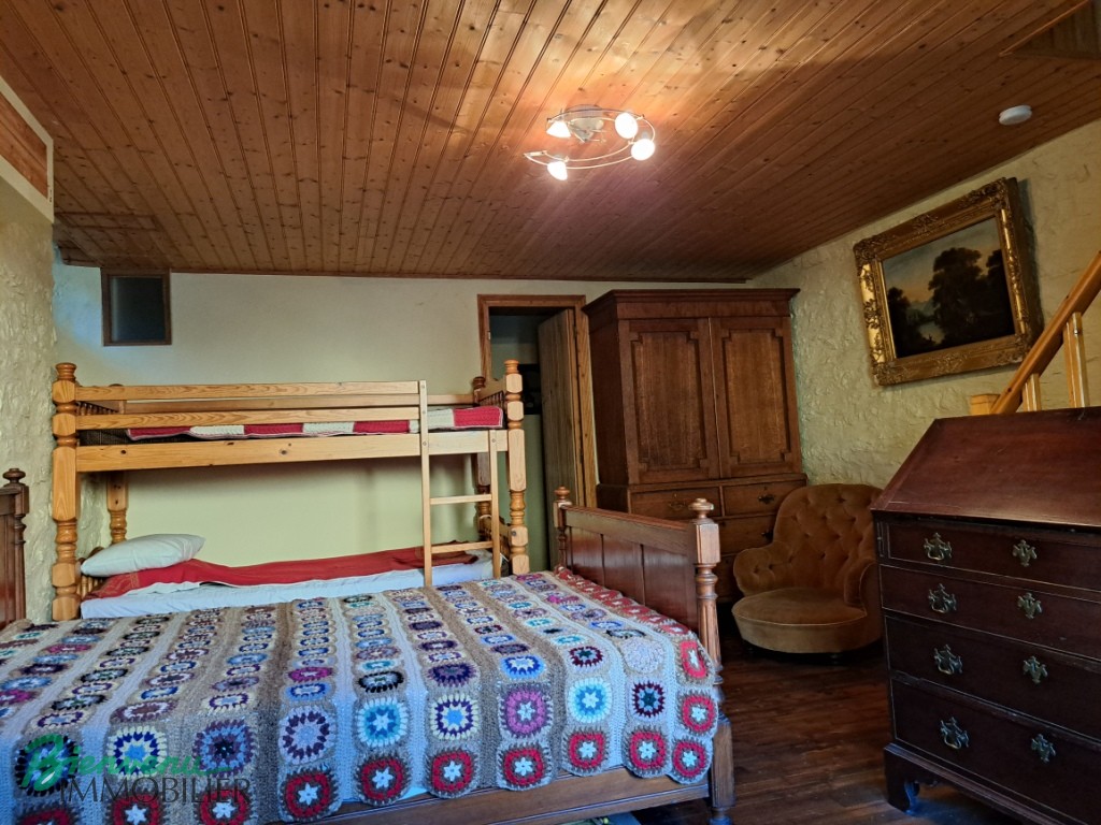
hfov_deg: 71.6
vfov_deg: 56.8
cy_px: 412
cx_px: 550
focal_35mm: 24
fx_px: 763
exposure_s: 1/50
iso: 400
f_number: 1.8
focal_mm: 5.23
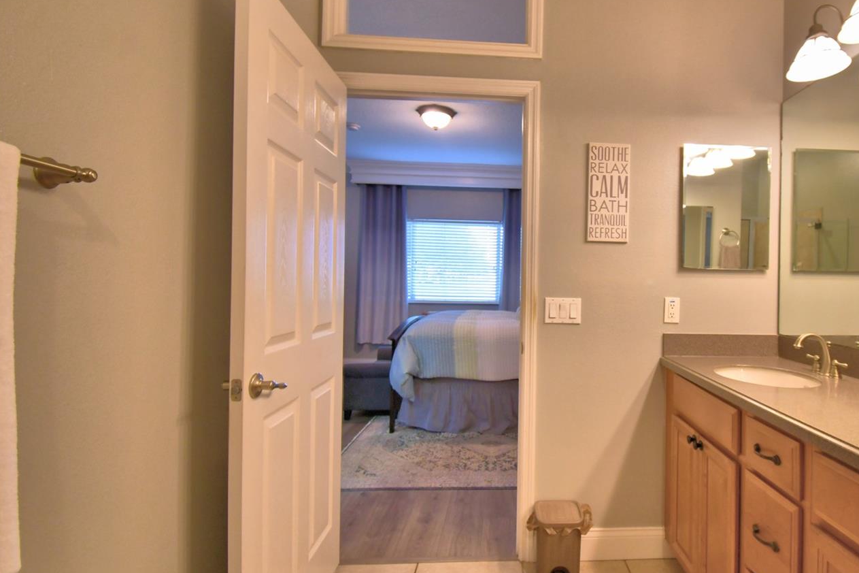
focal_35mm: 19
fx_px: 453
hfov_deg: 85.2
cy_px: 278
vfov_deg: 64.5
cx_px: 539
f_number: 4.5
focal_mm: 10
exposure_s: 1/30
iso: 400
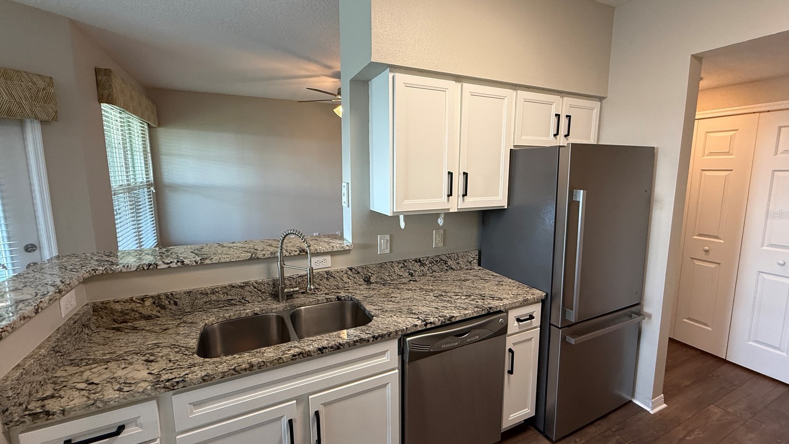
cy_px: 214
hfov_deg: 99.4
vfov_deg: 67.1
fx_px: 335
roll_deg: +0.9
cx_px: 400
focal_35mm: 16
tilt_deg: -7.4
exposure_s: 1/120
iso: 250
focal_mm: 2.22
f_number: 2.2
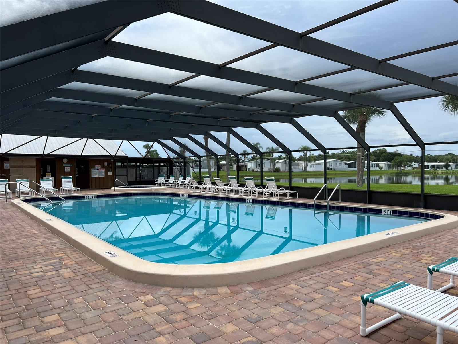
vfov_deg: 53.1
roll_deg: -0.1
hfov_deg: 67.3
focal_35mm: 26
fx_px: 344
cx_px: 229
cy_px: 172
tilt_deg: -1.0
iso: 50
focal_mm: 5.7
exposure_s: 1/2513
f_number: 1.5
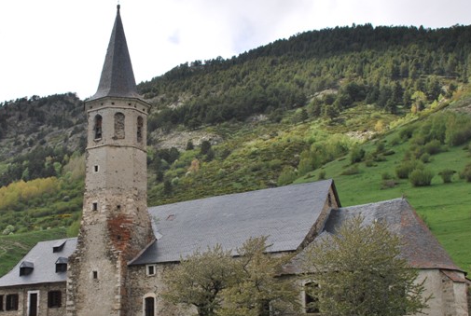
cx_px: 177
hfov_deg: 34.8
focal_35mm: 57
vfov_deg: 23.8
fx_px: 747
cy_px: 201
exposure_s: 1/200
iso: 100
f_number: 9
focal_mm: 24
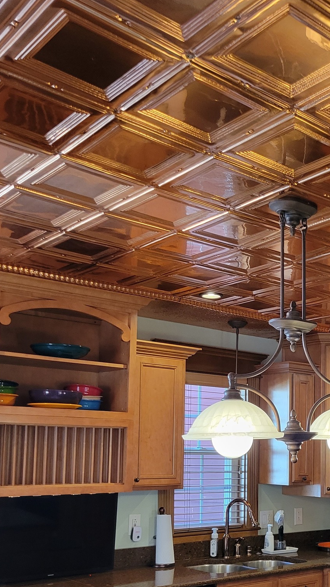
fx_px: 669
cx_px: 255
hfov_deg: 27.3
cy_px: 414
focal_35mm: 43
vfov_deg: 46.2
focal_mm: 5.4
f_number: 1.8
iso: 320
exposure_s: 1/120
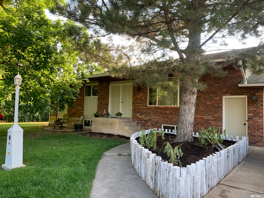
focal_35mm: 26
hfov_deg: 67.3
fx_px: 198
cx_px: 132
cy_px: 99
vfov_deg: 53.1
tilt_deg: +3.1
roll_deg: -1.2
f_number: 1.8
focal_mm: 4.25
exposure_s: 1/122
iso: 32
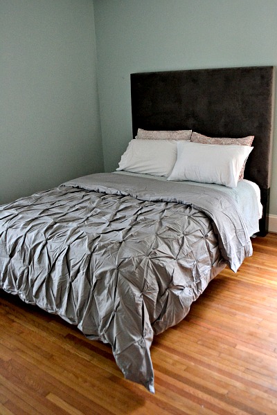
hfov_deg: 47.9
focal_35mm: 27
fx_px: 312
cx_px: 138
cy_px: 208
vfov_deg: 67.4
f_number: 3.5
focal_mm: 18
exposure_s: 1/15
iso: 1400
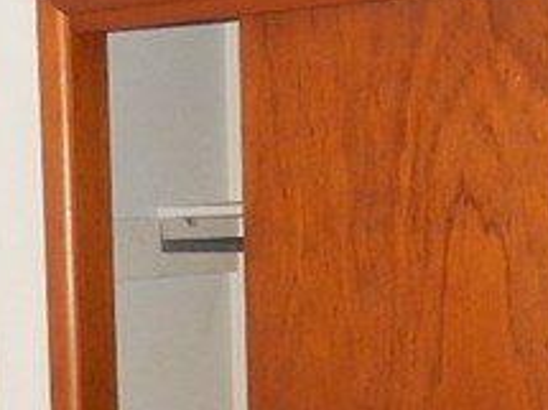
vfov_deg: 12.0
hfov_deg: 16.3
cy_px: 576
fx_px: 1883
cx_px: 10
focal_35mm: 119
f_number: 3.4
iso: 360
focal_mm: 4.5
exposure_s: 1/30
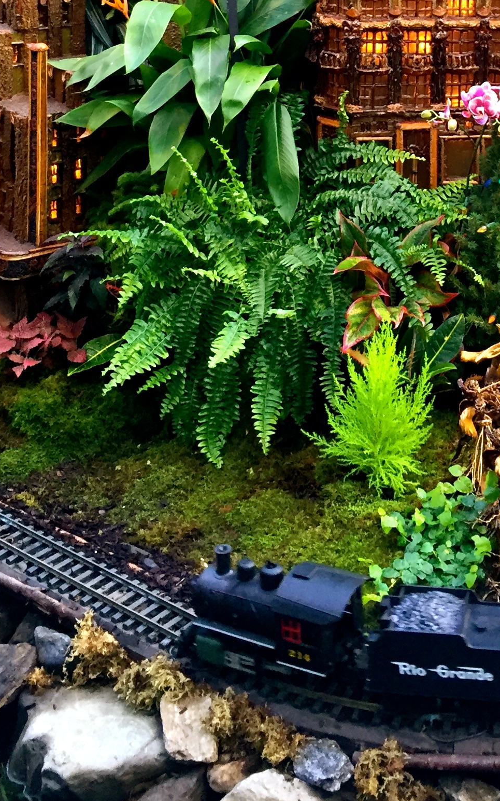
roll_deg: -0.1
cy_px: -26
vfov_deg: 29.2
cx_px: 411
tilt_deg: -9.3
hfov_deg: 19.8
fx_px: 1417
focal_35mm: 65
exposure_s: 1/30
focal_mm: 4.15
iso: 50
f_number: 2.2
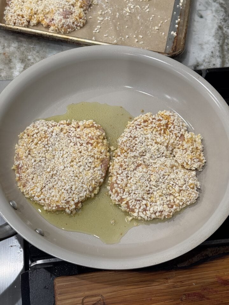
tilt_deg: -59.1
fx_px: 423
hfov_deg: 30.3
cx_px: 114
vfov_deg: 39.7
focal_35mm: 48
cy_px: 152
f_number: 1.78
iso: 125
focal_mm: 6.76
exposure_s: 1/59
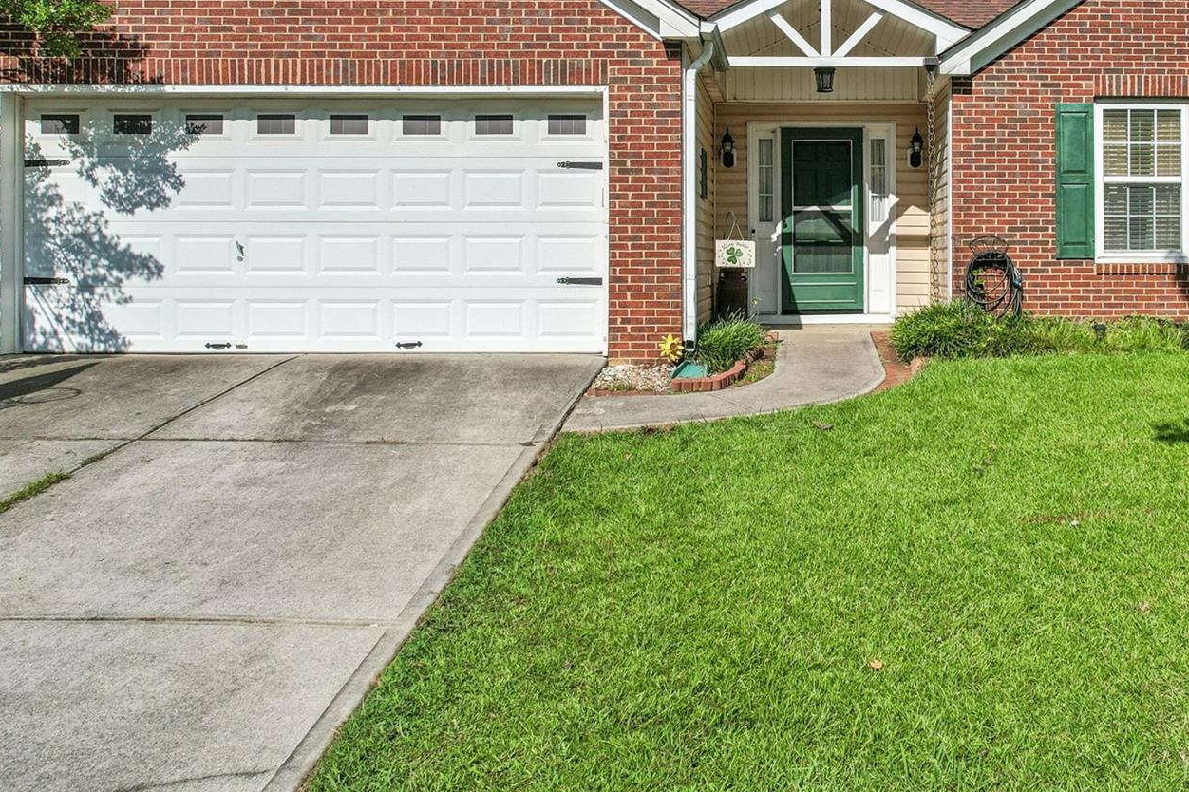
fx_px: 1189
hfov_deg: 51.6
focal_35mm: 36
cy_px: 177
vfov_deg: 35.8
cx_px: 840
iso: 100
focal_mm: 8.4
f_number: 2.8
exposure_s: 1/640
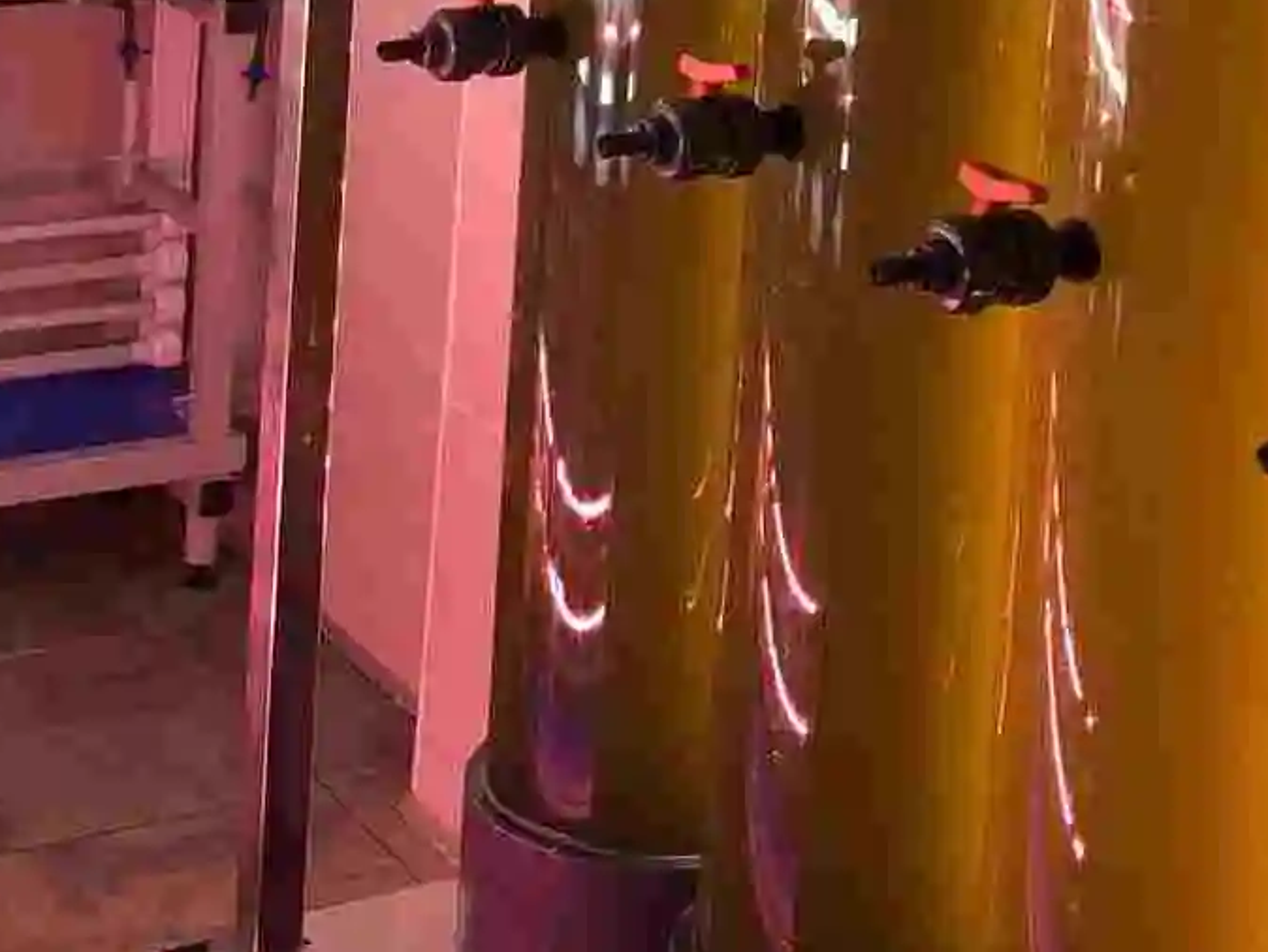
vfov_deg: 17.0
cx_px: 744
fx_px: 3005
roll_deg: -3.0
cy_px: -266
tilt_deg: -6.2
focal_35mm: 82
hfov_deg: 23.8
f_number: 1.8
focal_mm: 3.99
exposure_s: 1/50
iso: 32
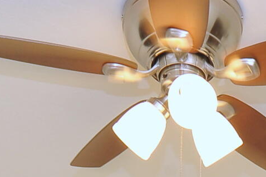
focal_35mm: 113
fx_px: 834
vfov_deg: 9.3
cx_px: 235
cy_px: 547
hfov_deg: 17.9
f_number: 10
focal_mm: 18
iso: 640
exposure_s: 1/40
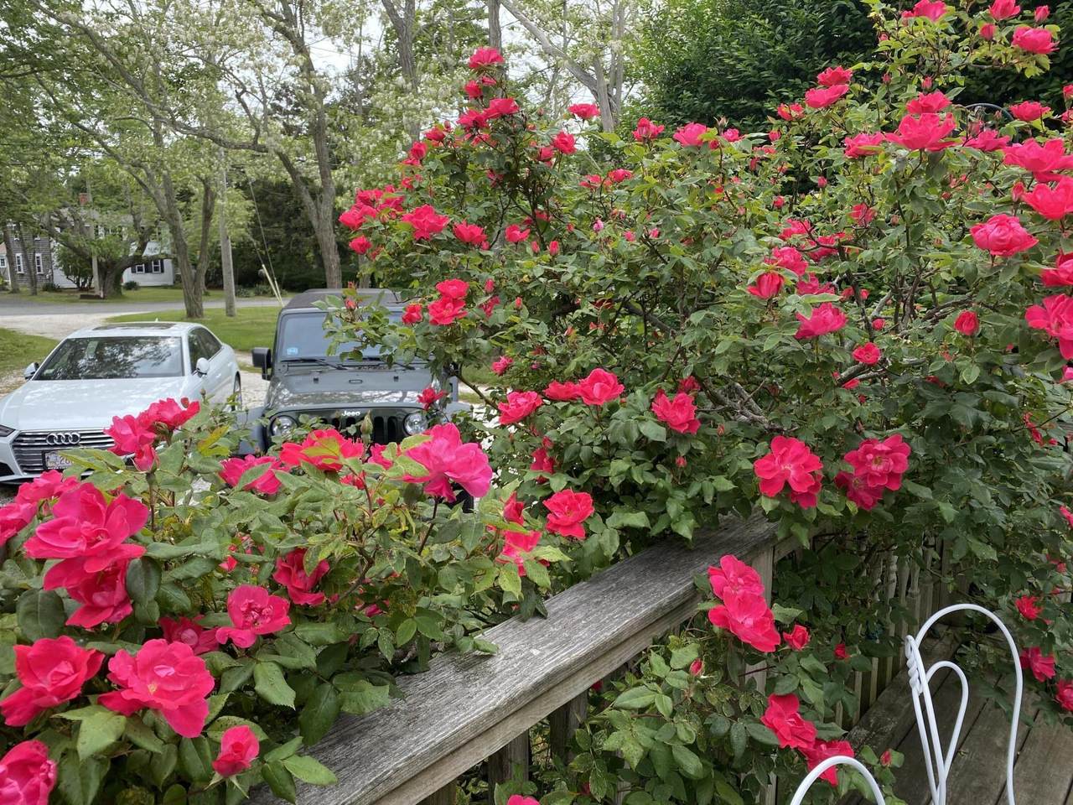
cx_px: 536
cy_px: 402
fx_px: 806
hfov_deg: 67.3
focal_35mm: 26
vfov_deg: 53.1
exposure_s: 1/719
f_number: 1.8
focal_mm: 4.25
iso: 32
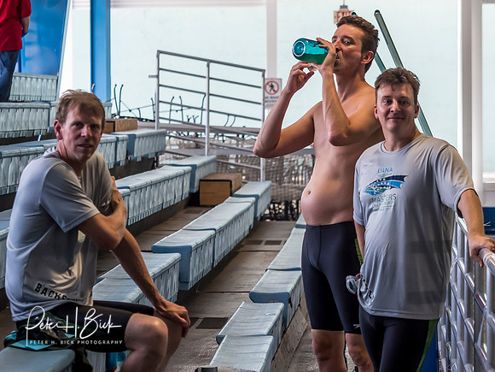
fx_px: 2814
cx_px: 334
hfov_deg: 10.0
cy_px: 195
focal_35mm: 197
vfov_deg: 7.5
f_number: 2.8
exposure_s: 1/500
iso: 500
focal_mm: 62
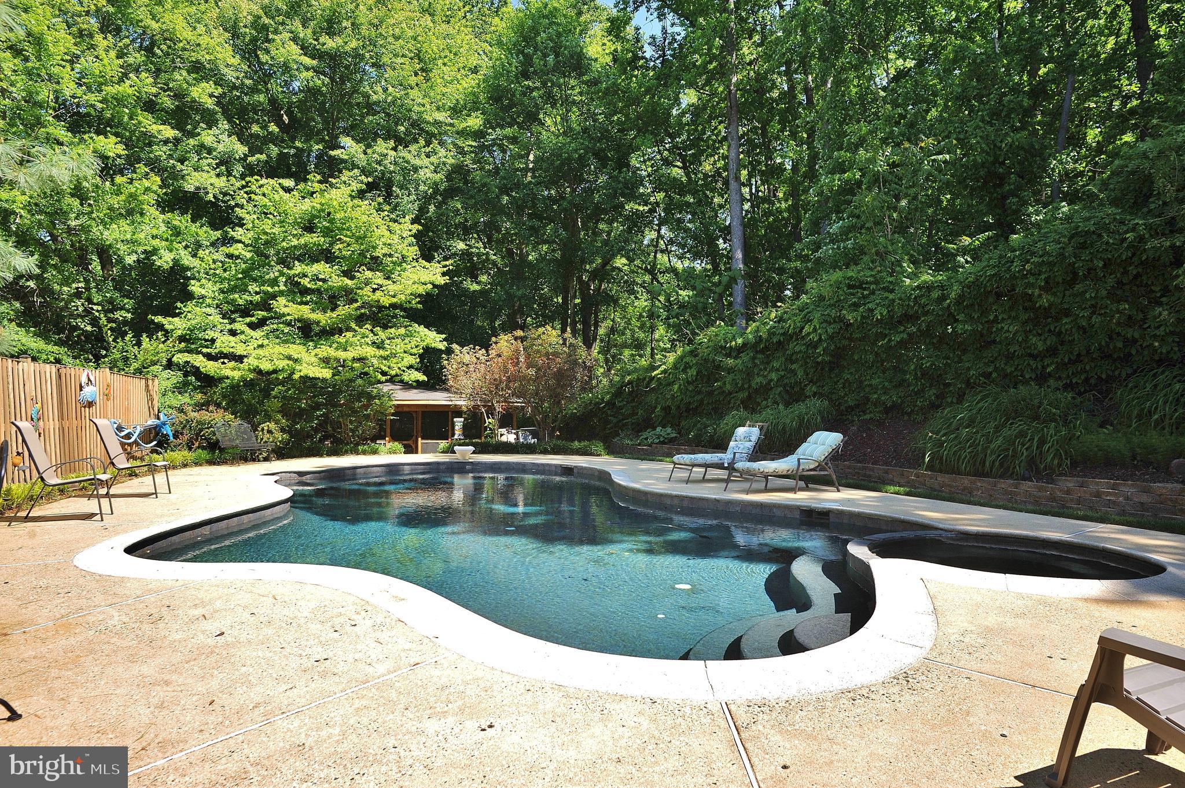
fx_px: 658
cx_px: 592
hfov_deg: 84.0
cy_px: 394
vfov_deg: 61.8
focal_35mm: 20
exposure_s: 1/800
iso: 640
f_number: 8
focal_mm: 20
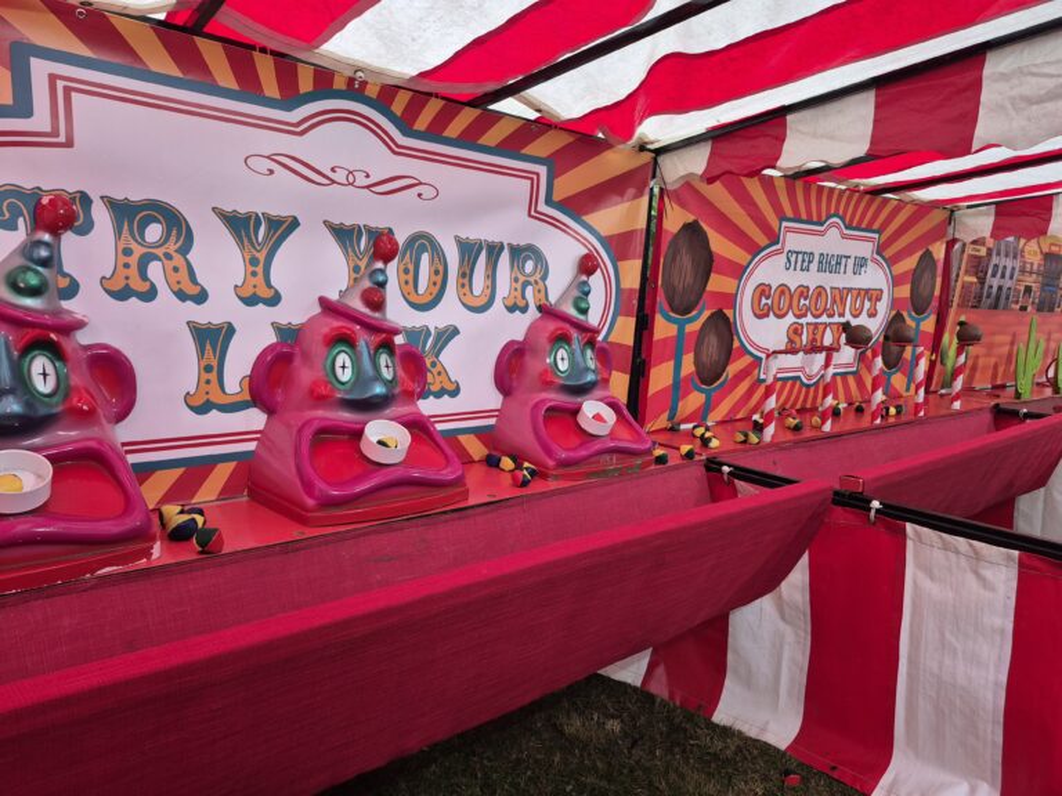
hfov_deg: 73.9
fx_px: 706
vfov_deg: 58.9
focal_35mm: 23
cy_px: 398
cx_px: 531
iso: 250
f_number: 1.8
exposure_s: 1/100
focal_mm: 5.4
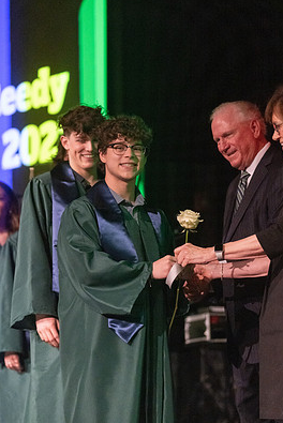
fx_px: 1554
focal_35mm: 132
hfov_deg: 10.4
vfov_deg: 15.5
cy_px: 218
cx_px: 133
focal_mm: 116
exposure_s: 1/1000
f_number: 2.8
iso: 16000
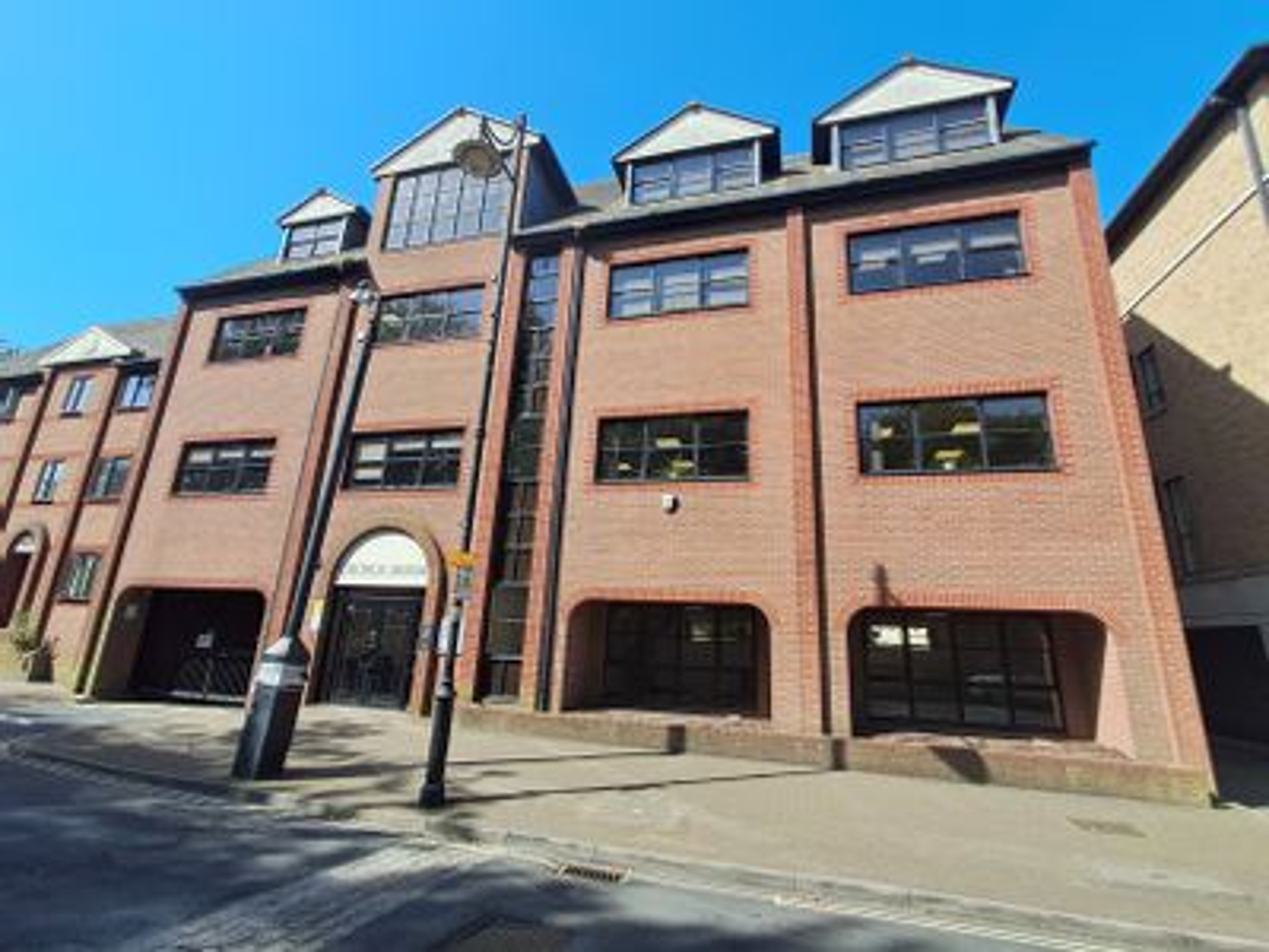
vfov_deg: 78.1
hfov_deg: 94.5
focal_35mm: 16
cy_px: 476
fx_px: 587
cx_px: 634
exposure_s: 1/932
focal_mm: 1.64
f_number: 2.2
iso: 40
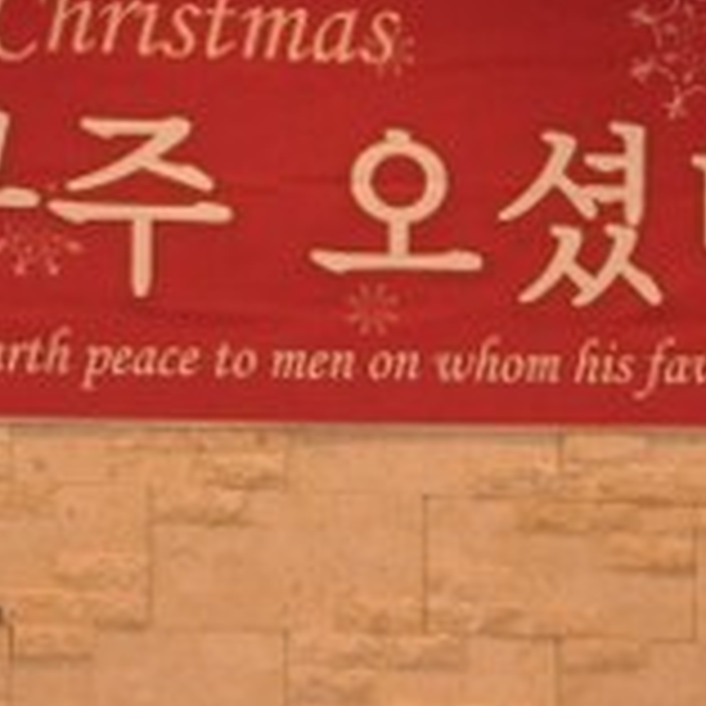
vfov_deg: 6.1
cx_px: 495
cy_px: 1052
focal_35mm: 283
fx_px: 6530
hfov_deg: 6.2
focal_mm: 34
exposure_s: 1/60
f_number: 4.2
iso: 1600
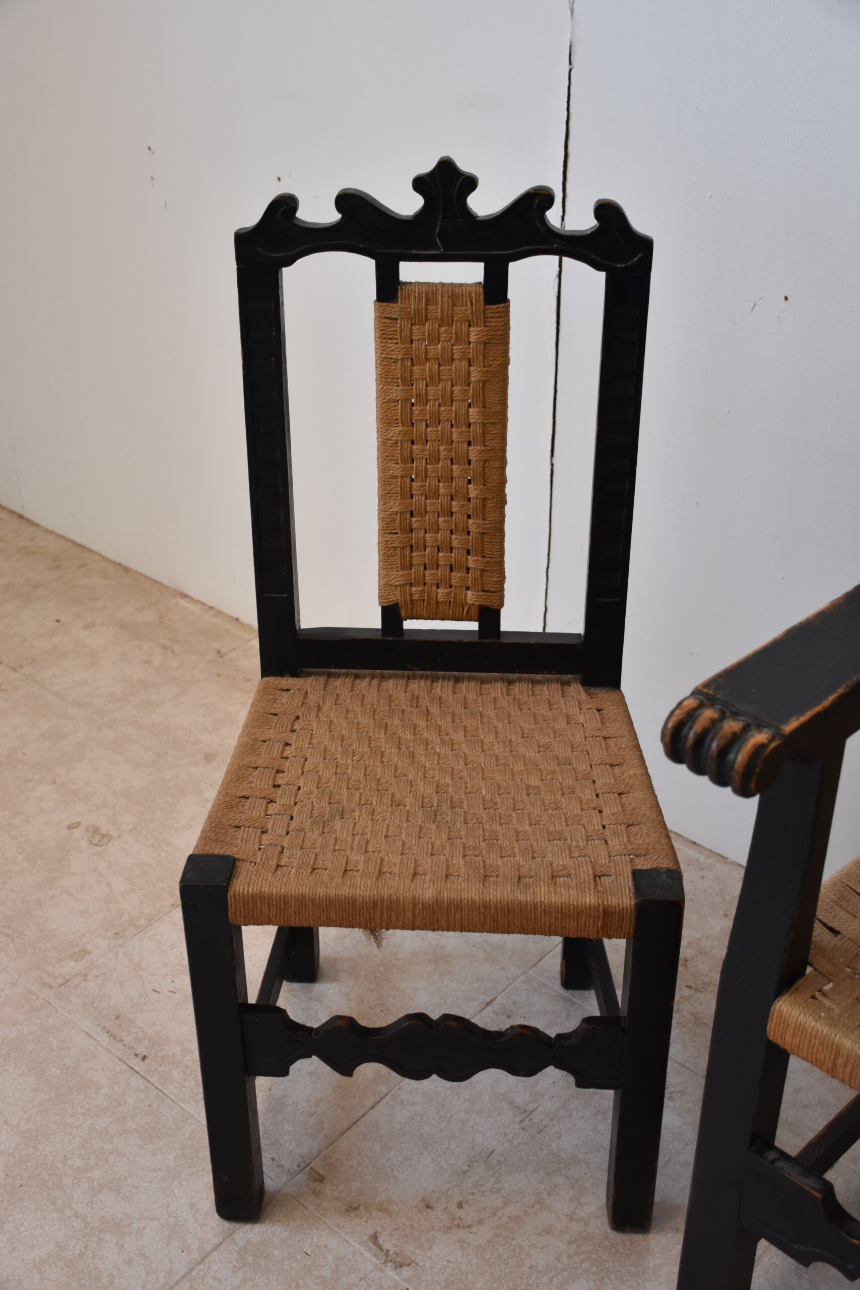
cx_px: 430
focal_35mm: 40
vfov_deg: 47.9
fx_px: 1451
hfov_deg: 33.0
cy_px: 645
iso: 800
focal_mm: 27
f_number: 4
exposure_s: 1/60
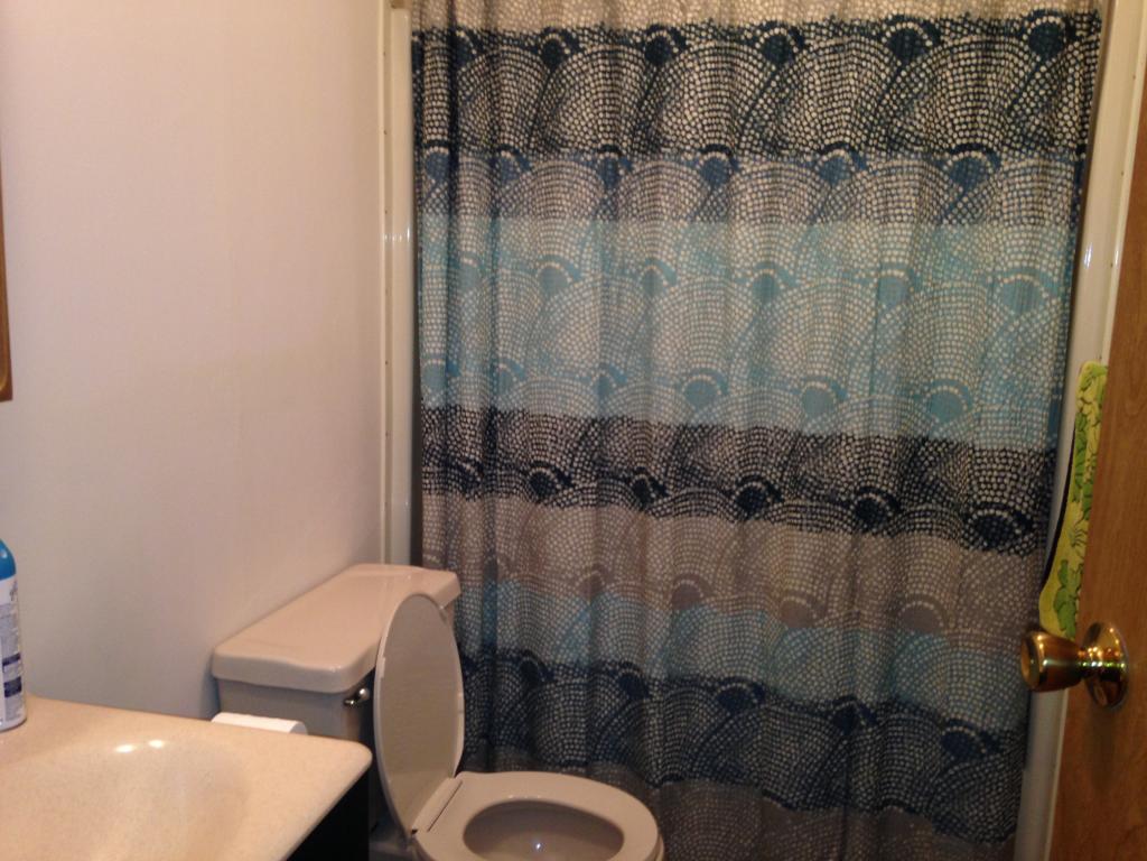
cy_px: 430
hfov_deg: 55.4
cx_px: 574
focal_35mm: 33
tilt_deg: -9.5
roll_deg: -3.0
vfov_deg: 42.9
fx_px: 1093
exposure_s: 1/20
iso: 80
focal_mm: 4.12
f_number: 2.4
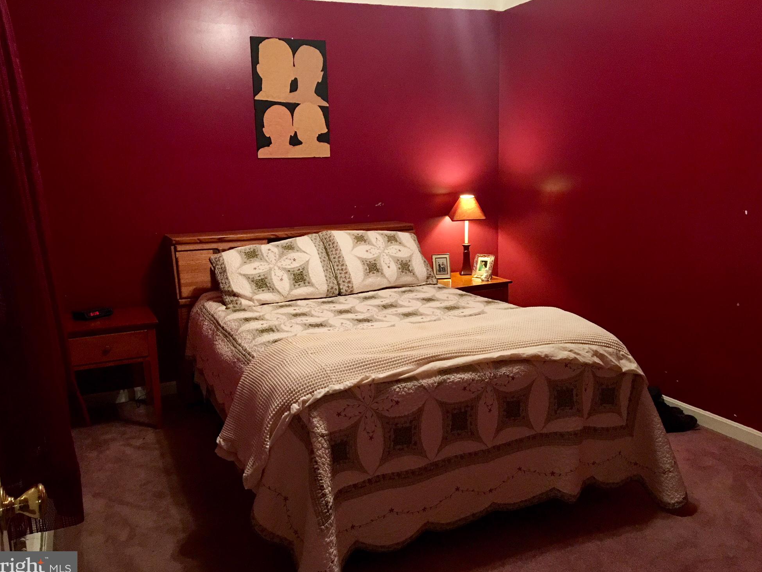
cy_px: 287
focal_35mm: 30
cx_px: 375
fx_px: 660
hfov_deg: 60.0
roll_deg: +1.5
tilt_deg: -8.9
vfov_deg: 46.8
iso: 100
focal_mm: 4.15
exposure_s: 1/15
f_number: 2.2
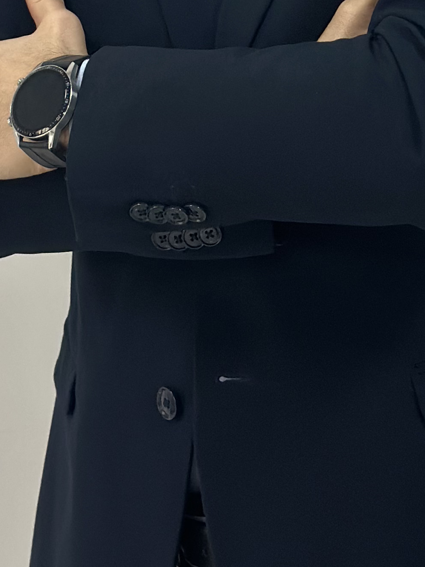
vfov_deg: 12.9
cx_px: 305
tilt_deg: -1.7
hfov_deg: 10.1
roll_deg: +0.4
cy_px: -238
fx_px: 2391
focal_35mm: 146
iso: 125
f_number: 1.78
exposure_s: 1/50
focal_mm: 6.86
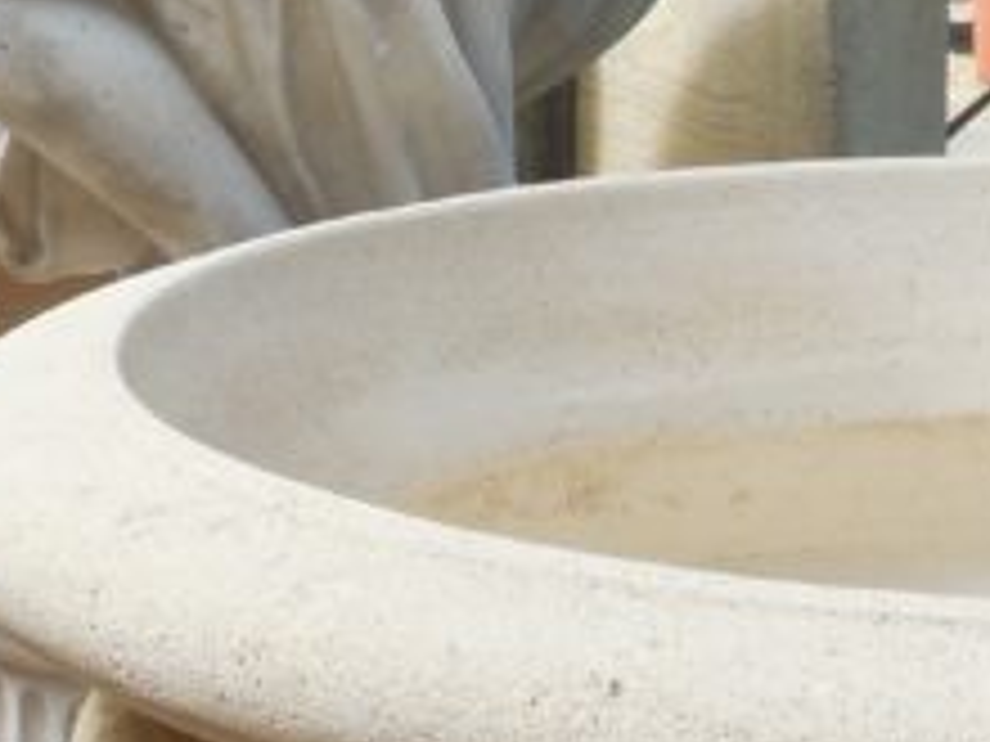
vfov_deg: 7.9
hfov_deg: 10.6
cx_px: 441
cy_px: -310
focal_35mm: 186
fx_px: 5320
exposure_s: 1/1000
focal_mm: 7.1
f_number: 3.6
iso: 125
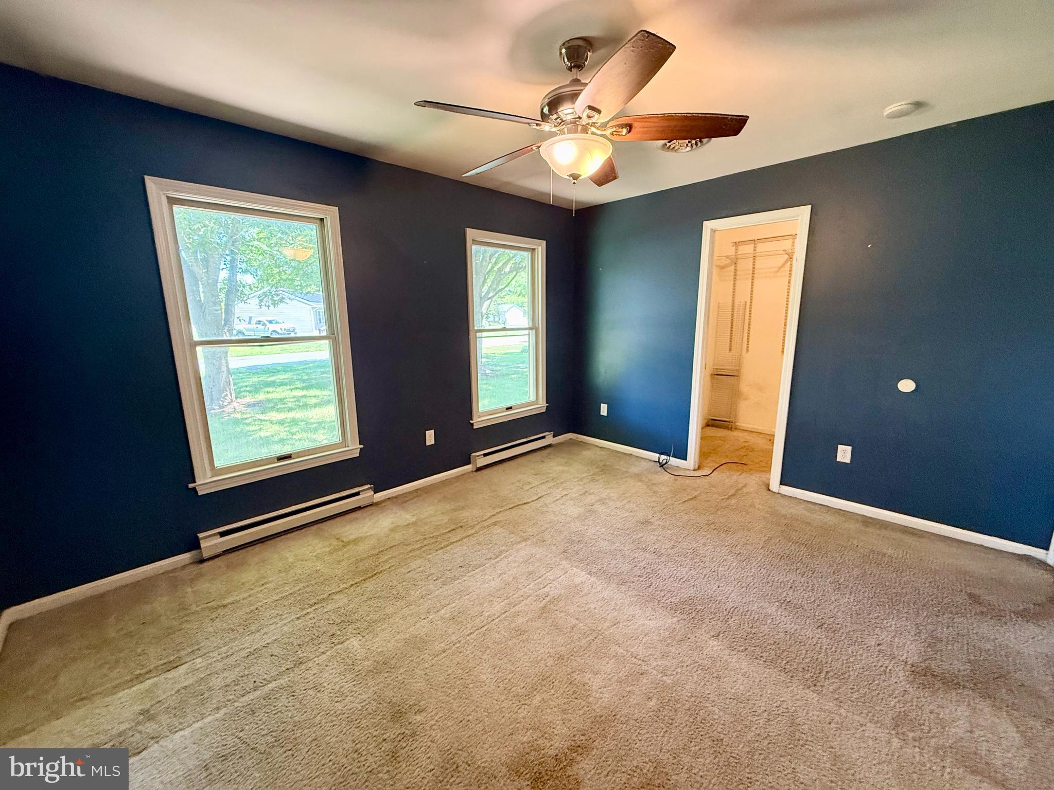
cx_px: 527
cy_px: 395
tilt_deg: -10.5
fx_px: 426
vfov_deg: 85.7
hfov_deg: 102.1
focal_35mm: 14
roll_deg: +0.3
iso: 400
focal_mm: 2.22
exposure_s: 1/60
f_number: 2.2
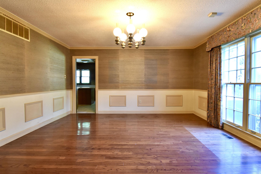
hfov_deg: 85.4
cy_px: 87
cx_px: 130
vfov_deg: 63.2
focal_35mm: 20
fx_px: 141
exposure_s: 1/3
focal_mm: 13
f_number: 10
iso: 400
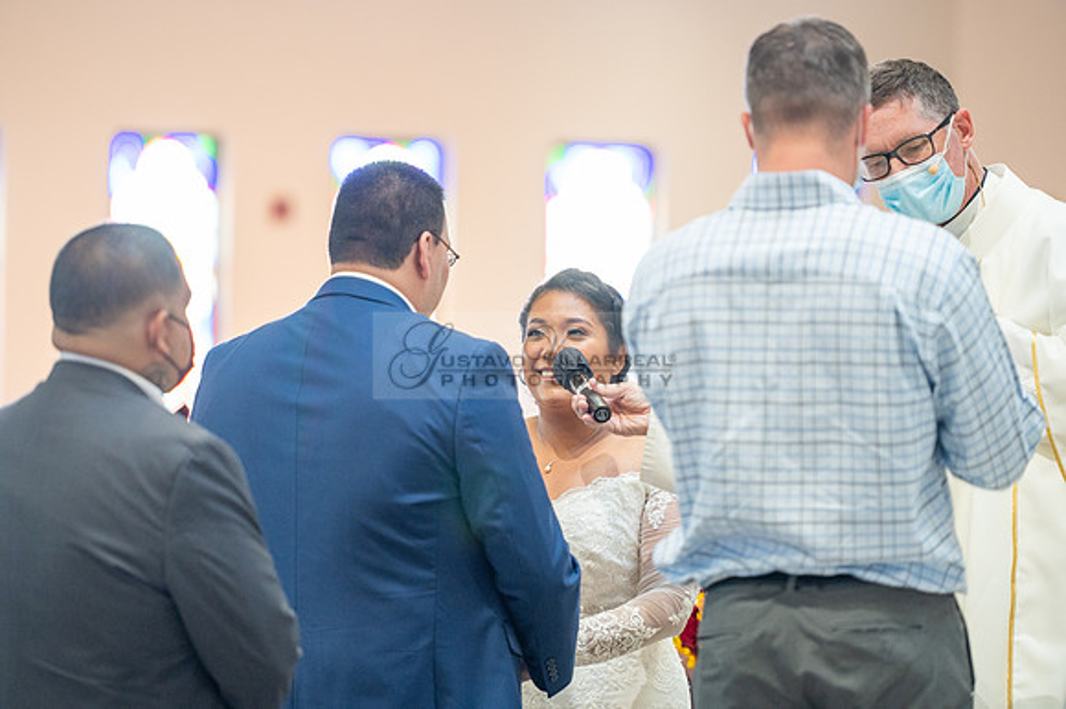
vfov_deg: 8.1
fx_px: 5031
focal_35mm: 170
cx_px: 533
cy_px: 354
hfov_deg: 12.1
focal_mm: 170
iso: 1600
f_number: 2.8
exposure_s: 1/200
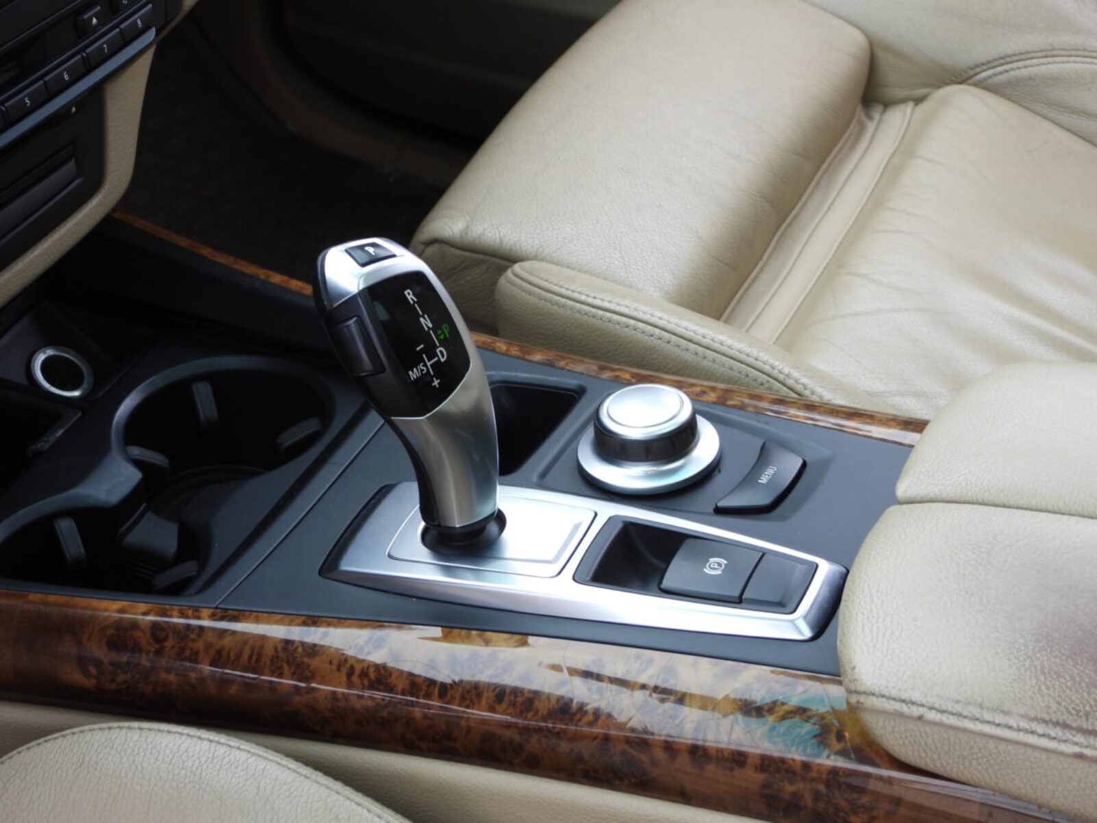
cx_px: 548
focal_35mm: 75
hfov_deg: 26.0
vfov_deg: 19.6
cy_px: 412
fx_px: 2377
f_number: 3.5
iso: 100
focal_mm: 13.5
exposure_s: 1/80
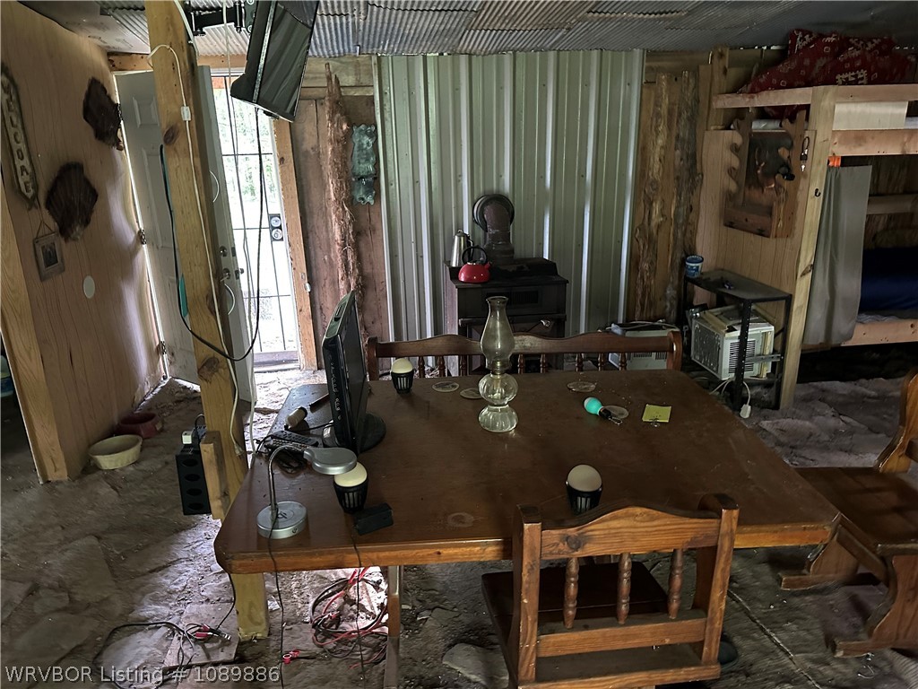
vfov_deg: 56.8
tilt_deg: -18.3
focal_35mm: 24
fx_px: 636
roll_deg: +1.7
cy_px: 344
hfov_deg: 71.6
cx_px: 459
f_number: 1.78
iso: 1000
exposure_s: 1/32
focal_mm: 6.86
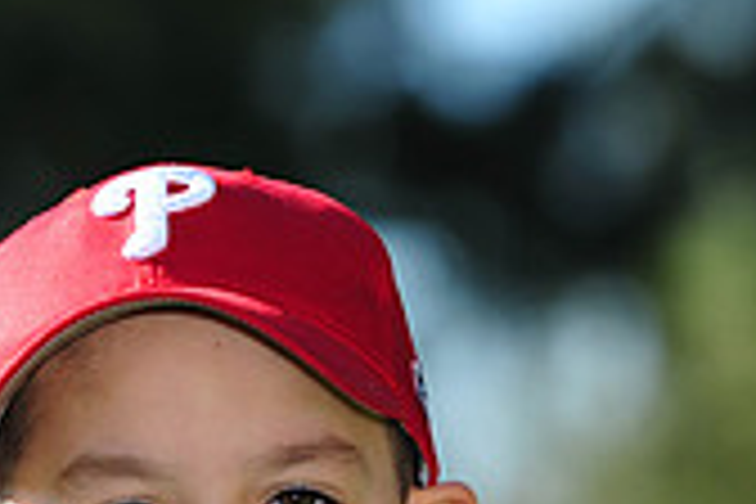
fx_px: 9407
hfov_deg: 4.6
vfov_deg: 3.1
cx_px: 184
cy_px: 783
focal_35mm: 448
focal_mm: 130
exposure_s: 1/800
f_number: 4.5
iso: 200
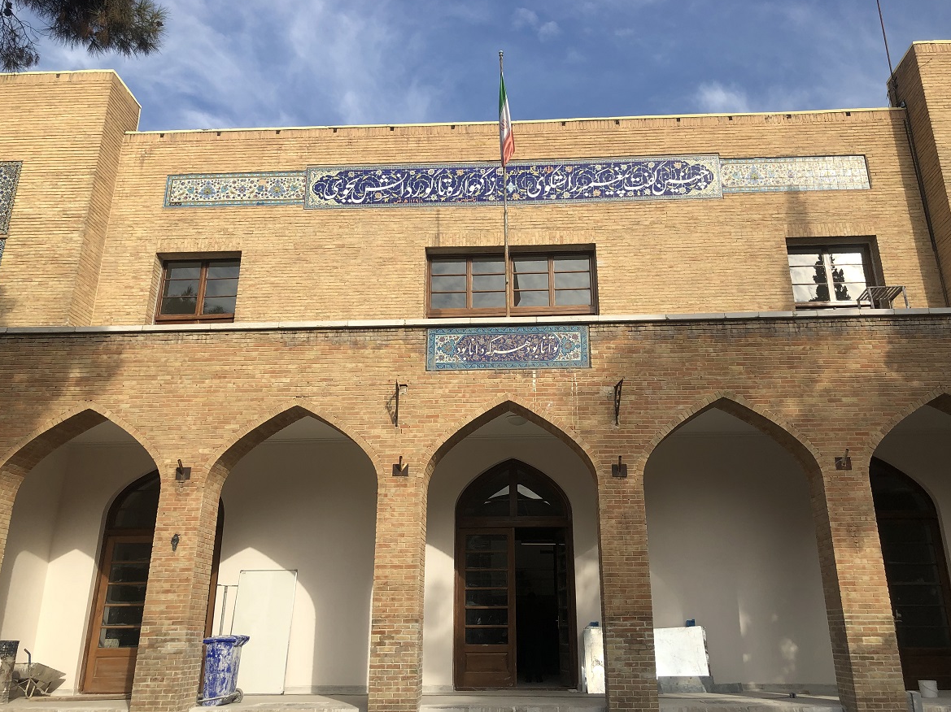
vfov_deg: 48.2
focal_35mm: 29
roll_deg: +1.1
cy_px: 357
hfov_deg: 61.7
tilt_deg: +19.3
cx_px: 486
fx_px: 796
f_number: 1.8
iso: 20
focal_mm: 3.99
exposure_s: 1/1845
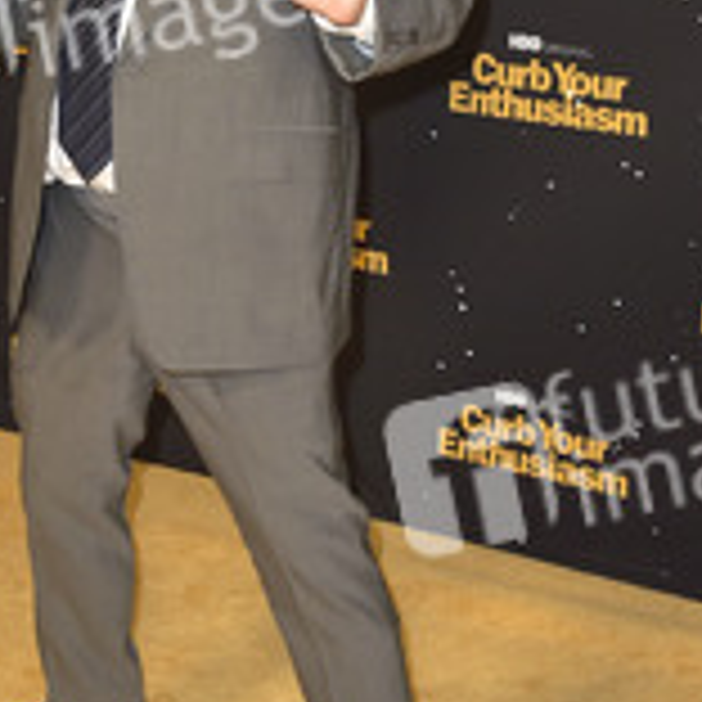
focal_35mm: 74
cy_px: 225
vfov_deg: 23.2
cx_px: 209
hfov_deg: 23.2
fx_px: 1698
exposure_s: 1/250
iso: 320
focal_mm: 34
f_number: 7.1
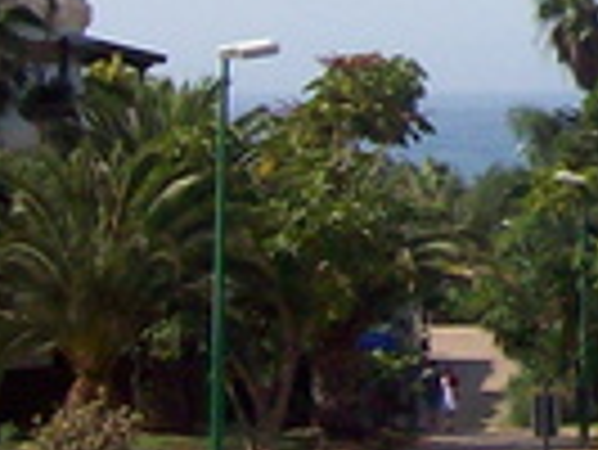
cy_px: -191
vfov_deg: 6.9
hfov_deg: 8.9
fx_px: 3700
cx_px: 1079
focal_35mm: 214
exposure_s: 1/765
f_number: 4.8
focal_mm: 6
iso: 80
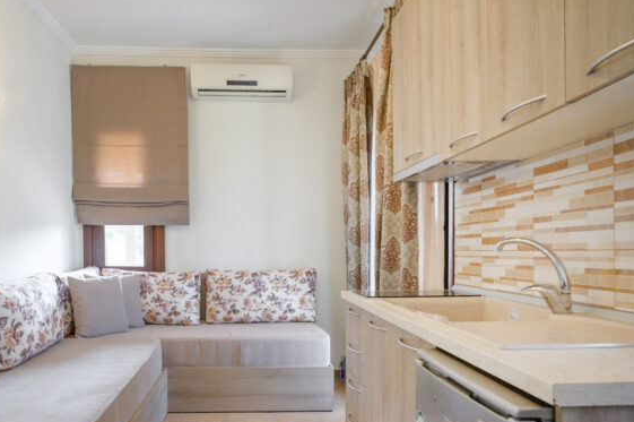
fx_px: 470
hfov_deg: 67.5
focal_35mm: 27
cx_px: 259
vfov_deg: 47.5
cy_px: 285
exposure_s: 1/125
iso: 1600
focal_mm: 19.5
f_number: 6.3
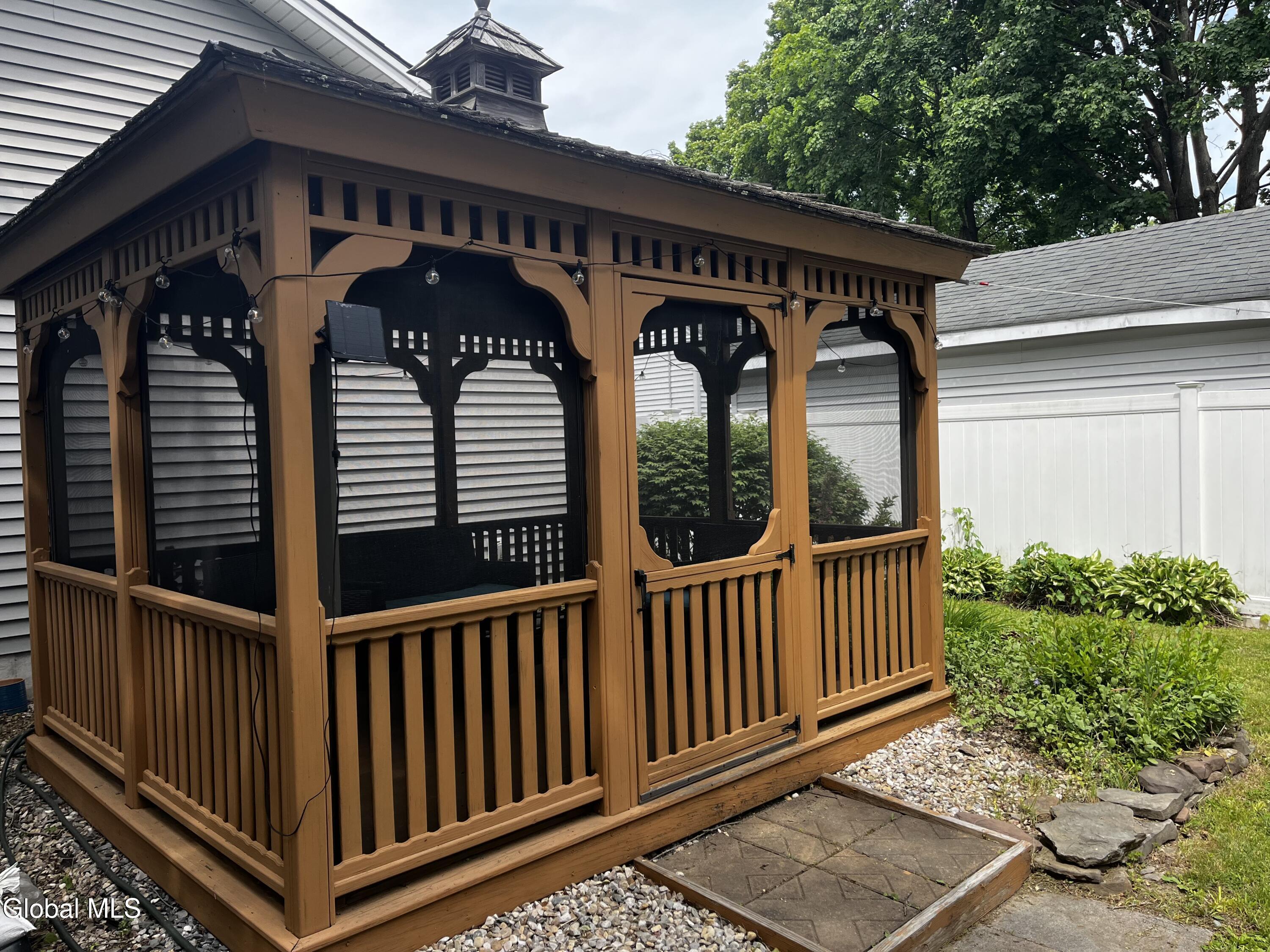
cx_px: 635
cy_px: 476
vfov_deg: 53.1
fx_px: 954
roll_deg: +1.9
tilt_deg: -1.8
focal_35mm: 26
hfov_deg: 67.3
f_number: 1.6
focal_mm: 5.1
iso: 50
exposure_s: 1/913
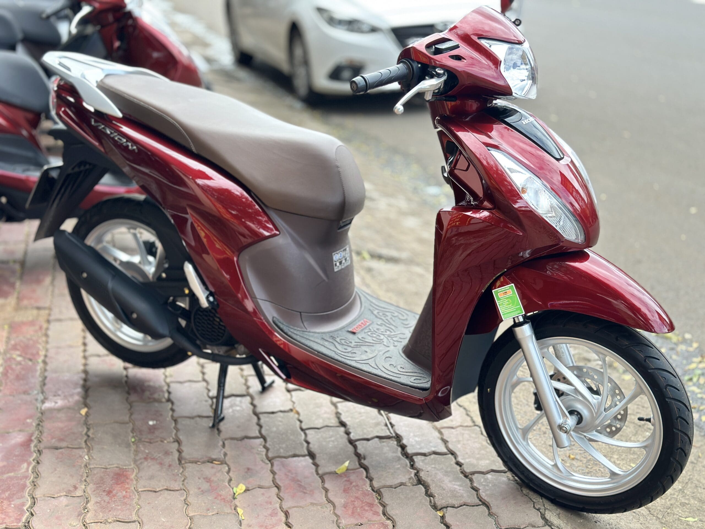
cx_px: 352
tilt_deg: -18.1
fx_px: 978
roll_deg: +1.1
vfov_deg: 30.3
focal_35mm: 48
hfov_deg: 39.7
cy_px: 264
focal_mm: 6.86
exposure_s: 1/584
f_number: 1.78
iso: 80
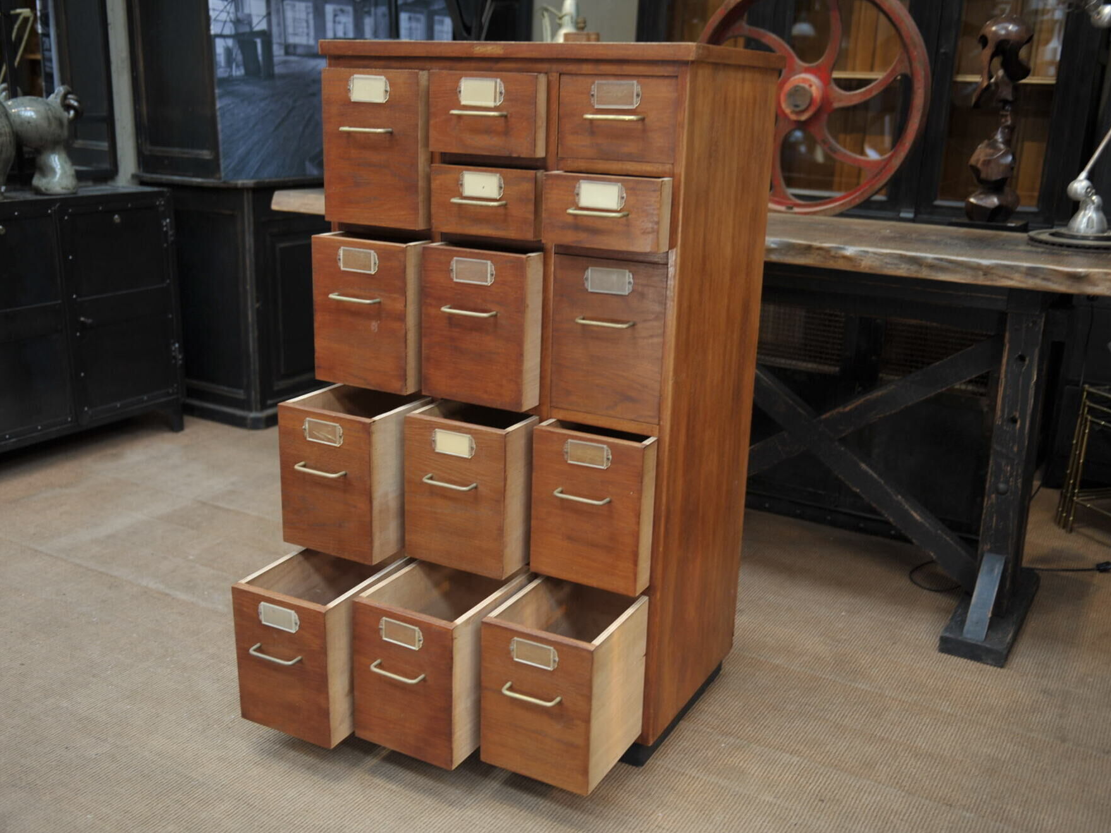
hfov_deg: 52.6
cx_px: 551
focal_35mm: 35
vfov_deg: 40.7
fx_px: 1123
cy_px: 416
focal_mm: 32
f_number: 2.8
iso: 400
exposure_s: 1/50
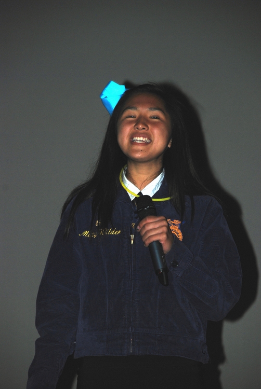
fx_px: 2196
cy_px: 194
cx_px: 130
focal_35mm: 202
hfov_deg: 6.8
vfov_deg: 10.1
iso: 220
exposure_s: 1/60
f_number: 5.6
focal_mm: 135
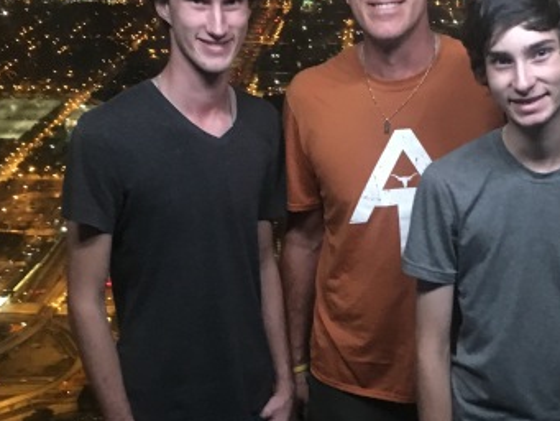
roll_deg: +0.9
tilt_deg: -24.7
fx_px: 1100
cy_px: 316
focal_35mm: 68
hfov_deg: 28.4
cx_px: 374
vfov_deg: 21.4
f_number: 2.2
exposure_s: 1/15
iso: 400
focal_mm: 4.15
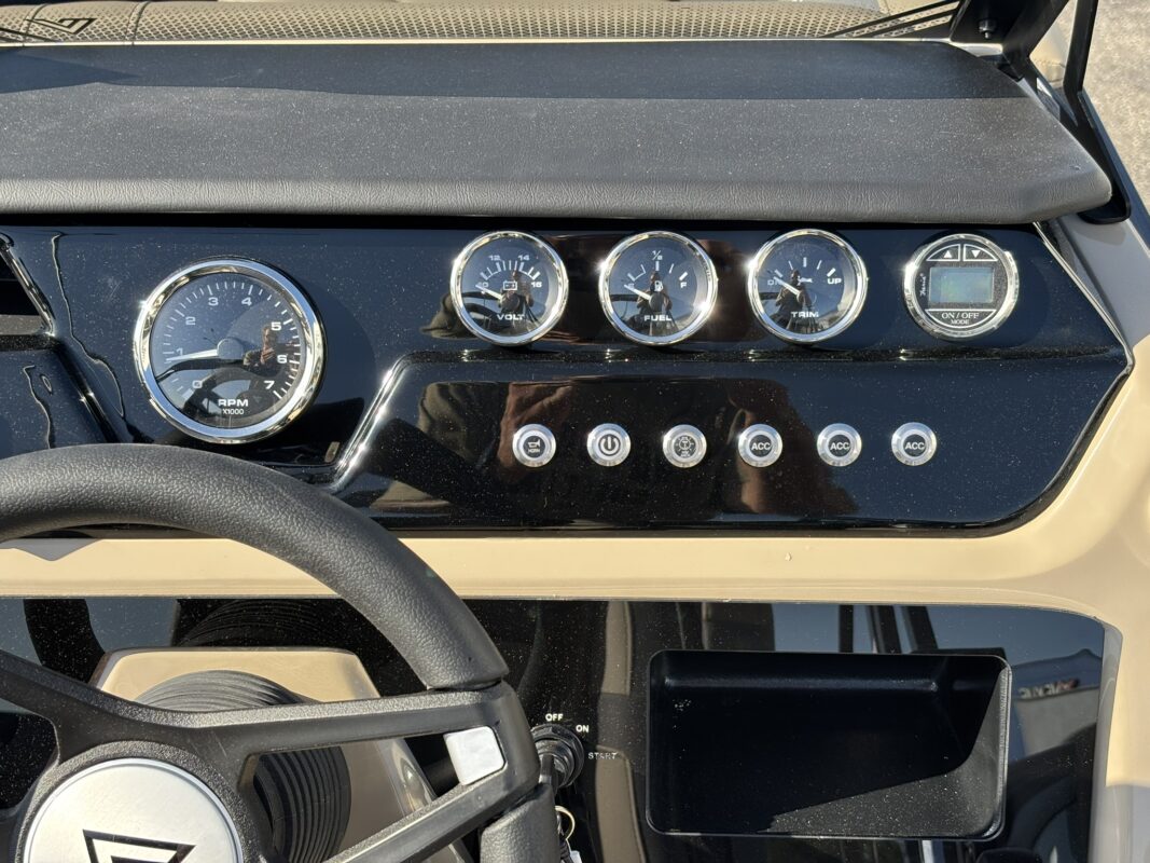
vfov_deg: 28.0
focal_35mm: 52
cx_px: 575
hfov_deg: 36.8
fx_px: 1727
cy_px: 432
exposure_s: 1/522
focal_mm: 5.96
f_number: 1.6
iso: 32
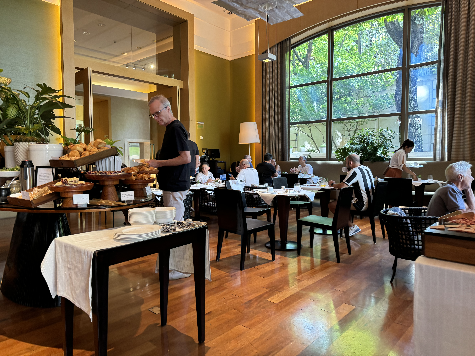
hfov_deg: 71.6
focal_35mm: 24
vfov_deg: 56.8
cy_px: 178
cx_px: 238
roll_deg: -0.3
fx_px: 329
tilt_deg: -4.7
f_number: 1.78
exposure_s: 1/50
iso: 200
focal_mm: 6.76
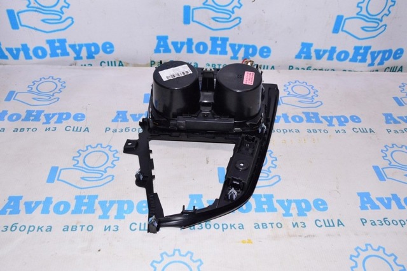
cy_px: 136
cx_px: 204
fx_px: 373
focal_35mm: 33
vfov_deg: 39.9
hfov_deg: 57.3
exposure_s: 1/200
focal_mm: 22
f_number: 8
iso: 1600
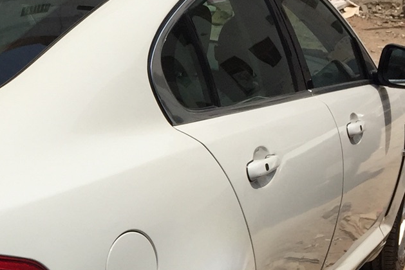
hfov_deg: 21.3
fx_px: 1035
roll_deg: -4.5
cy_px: 268
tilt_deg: -18.7
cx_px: -6
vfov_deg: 14.6
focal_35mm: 92
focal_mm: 4.15
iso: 32
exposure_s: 1/4950
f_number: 2.2
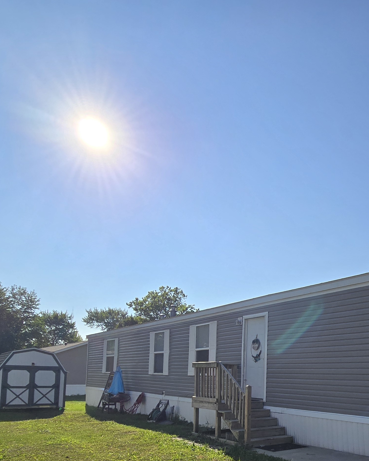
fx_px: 369
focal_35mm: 27
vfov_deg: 59.7
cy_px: 360
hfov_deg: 48.6
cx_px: 319
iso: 50
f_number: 2.2
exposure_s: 1/3687
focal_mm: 2.2
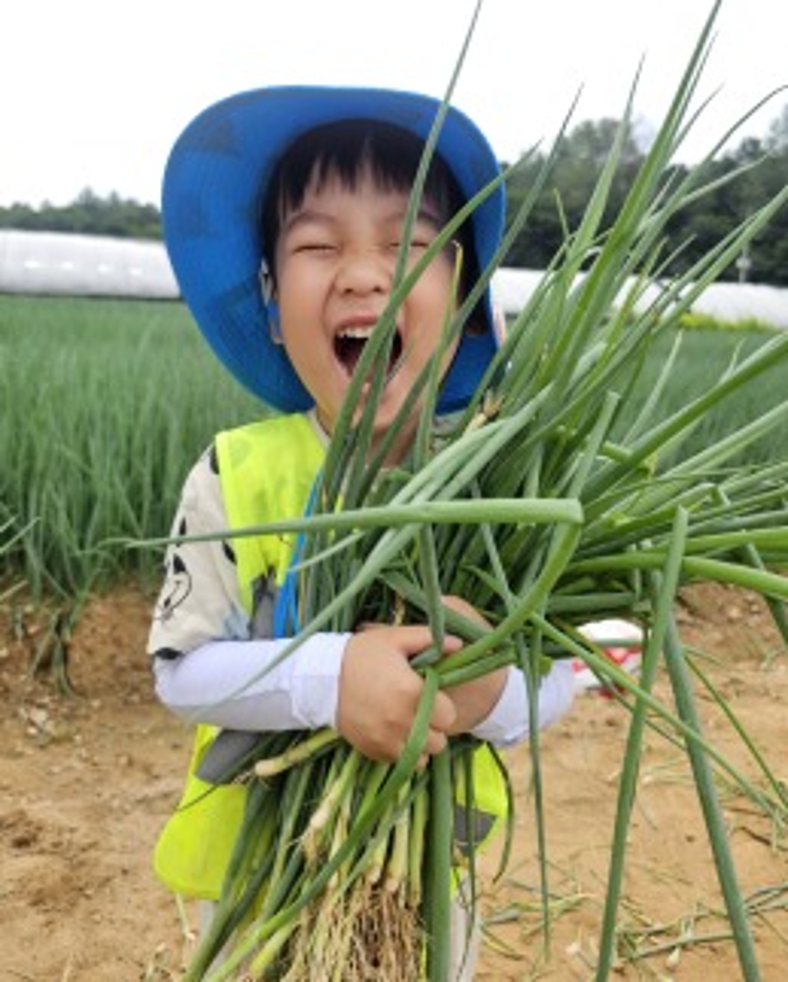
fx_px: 728
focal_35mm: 25
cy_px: 444
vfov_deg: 67.9
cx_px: 386
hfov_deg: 56.9
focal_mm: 6.3
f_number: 1.7
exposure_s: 1/217
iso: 10
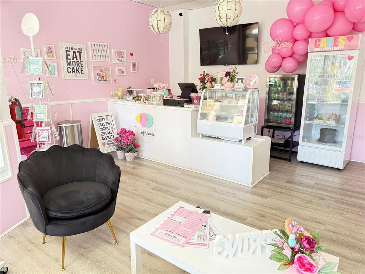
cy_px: 137
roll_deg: +0.5
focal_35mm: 24
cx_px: 182
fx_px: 253
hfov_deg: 71.6
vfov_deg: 56.8
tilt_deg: -13.1
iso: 160
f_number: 1.78
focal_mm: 6.76
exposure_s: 1/121
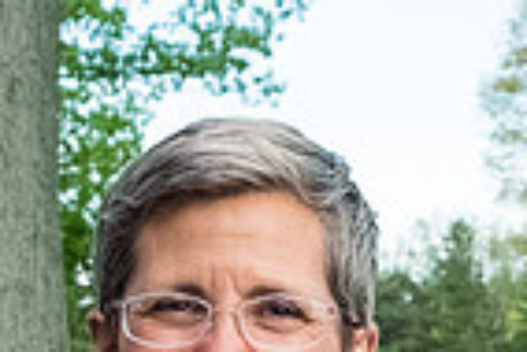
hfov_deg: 11.9
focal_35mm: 171
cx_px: 82
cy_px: 591
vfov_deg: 7.8
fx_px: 2506
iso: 3200
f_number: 6.4
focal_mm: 27.7
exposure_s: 1/1250
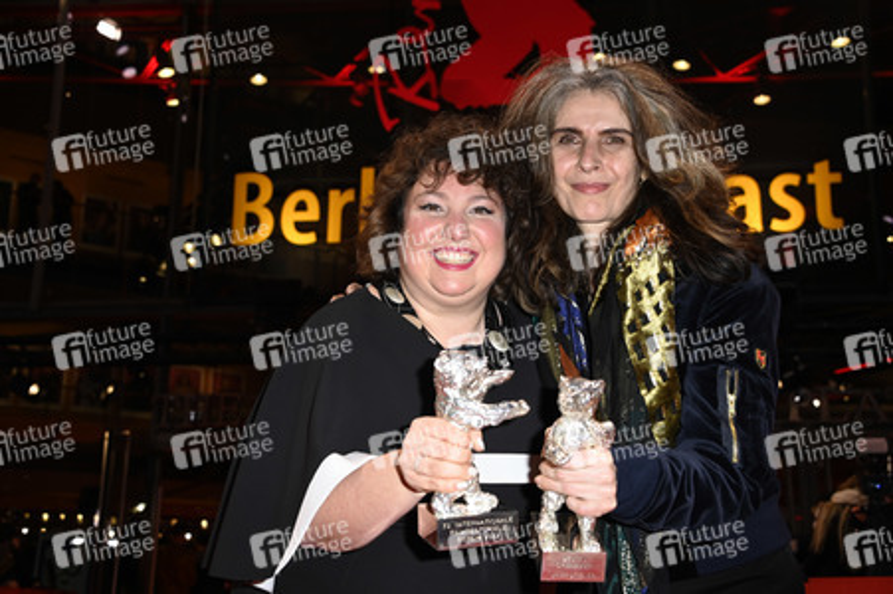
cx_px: 446
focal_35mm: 48
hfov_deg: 41.1
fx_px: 1190
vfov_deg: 28.0
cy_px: 297
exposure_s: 1/200
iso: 1250
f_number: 5.6
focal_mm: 48
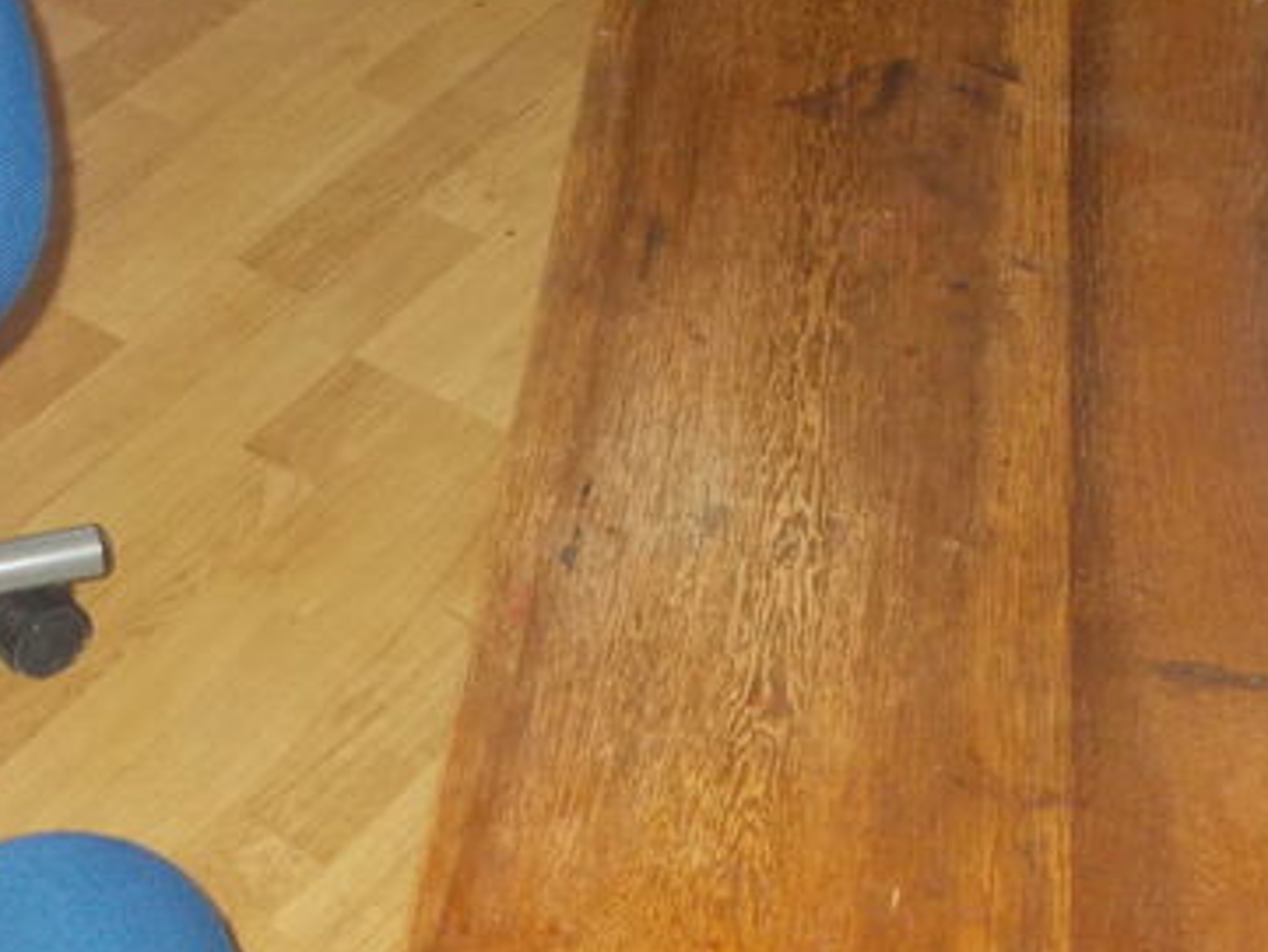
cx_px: 365
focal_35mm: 72
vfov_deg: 20.3
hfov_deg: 26.8
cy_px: 706
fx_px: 2638
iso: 200
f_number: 3.2
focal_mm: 4.6
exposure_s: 1/25
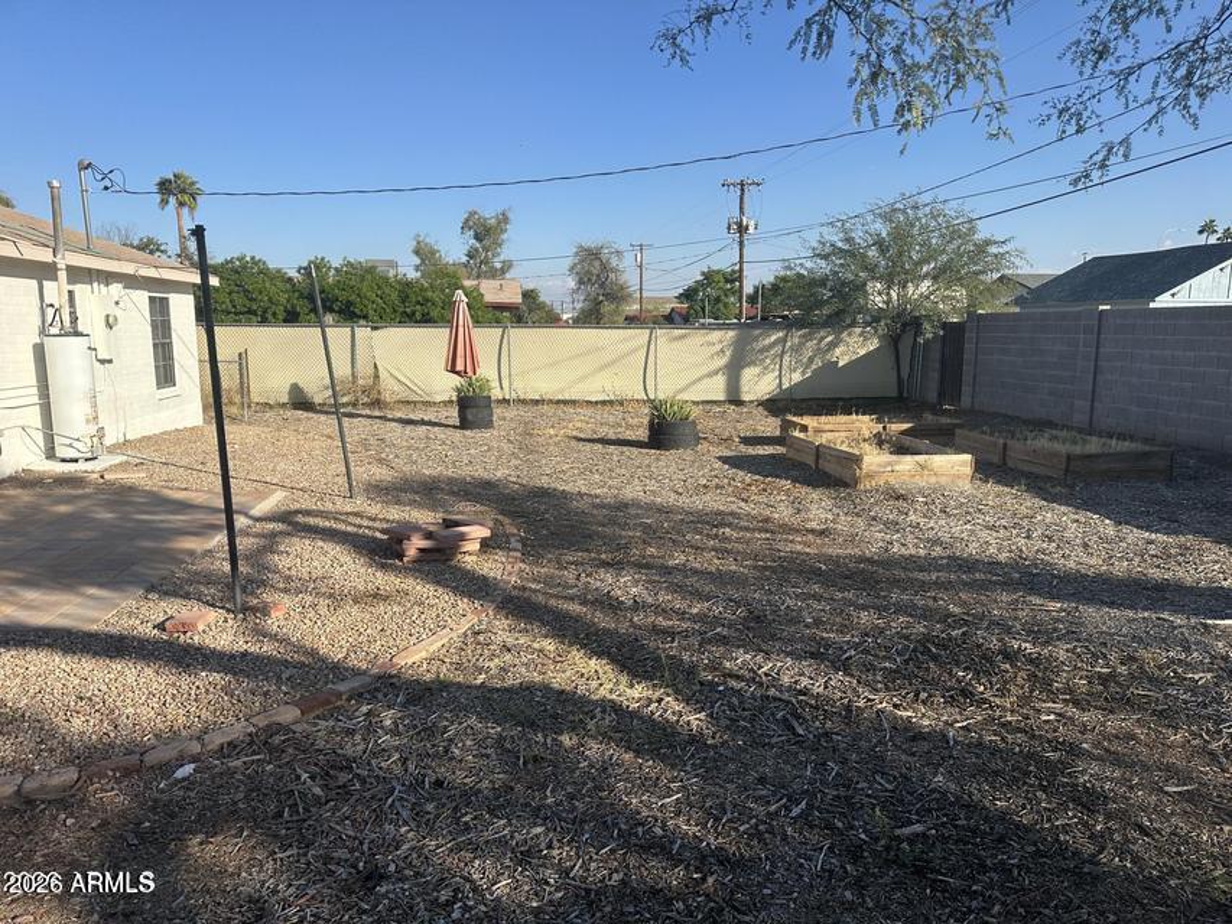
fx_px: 854
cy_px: 462
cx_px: 616
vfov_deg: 56.8
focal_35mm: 24
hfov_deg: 71.6
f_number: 1.78
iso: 80
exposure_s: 1/3861
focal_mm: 6.86
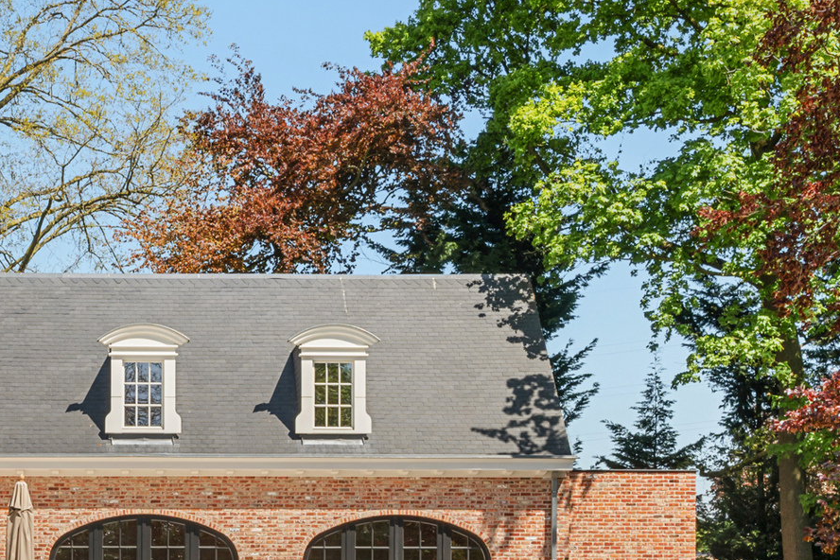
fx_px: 1703
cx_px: 127
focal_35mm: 73
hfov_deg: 27.0
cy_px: 603
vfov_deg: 18.1
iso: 100
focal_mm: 30
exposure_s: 1/30
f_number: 13
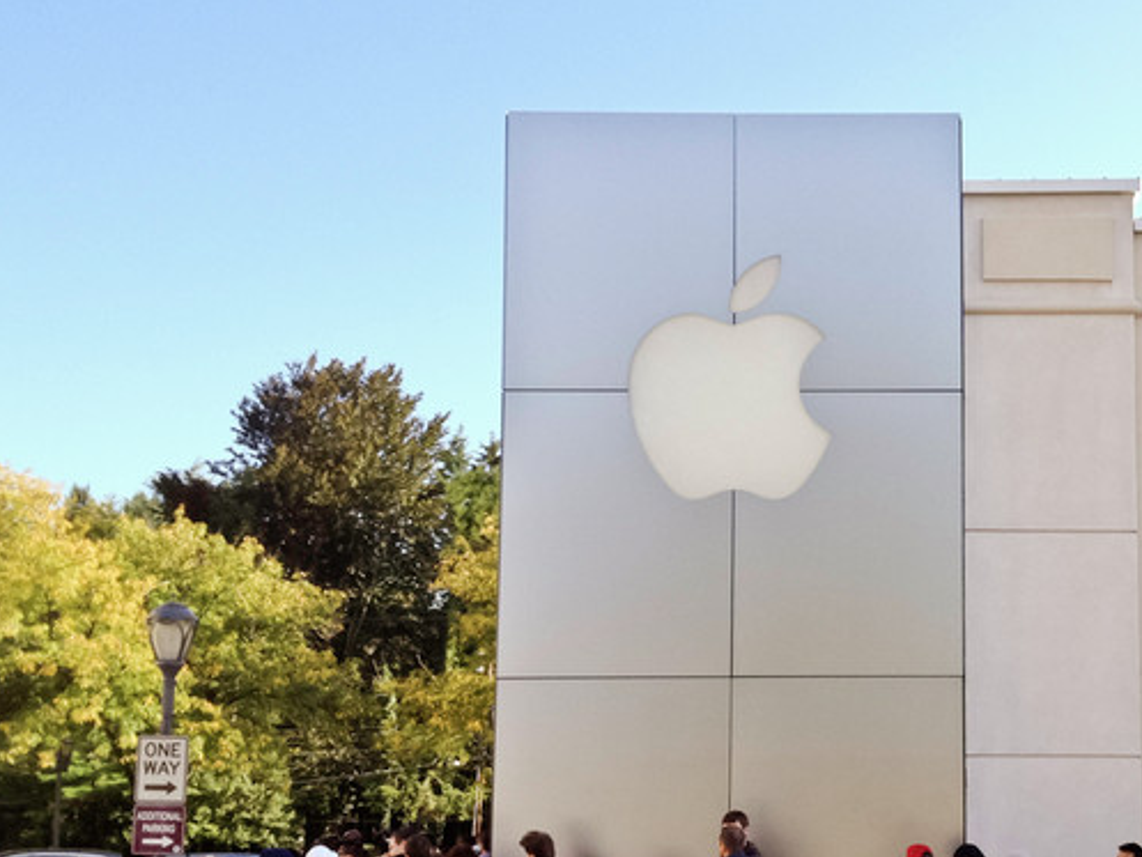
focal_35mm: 57
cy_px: 435
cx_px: 903
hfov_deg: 32.9
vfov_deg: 25.7
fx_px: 1881
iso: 50
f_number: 2.4
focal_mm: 4.28
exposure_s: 1/610
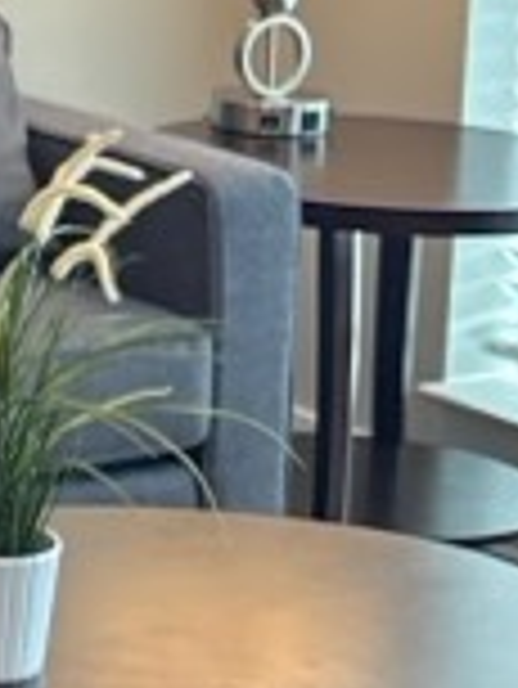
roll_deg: -2.5
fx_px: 3467
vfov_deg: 11.2
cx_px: -878
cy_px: -81
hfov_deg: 7.7
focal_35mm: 174
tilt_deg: -8.2
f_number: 1.6
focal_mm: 5.96
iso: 320
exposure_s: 1/60
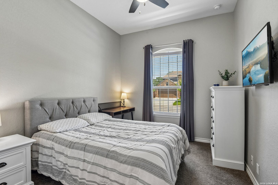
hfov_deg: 90.0
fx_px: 139
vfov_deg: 67.4
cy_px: 92
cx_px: 139
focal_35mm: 18
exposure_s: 1/20
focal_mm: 18
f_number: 8
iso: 560
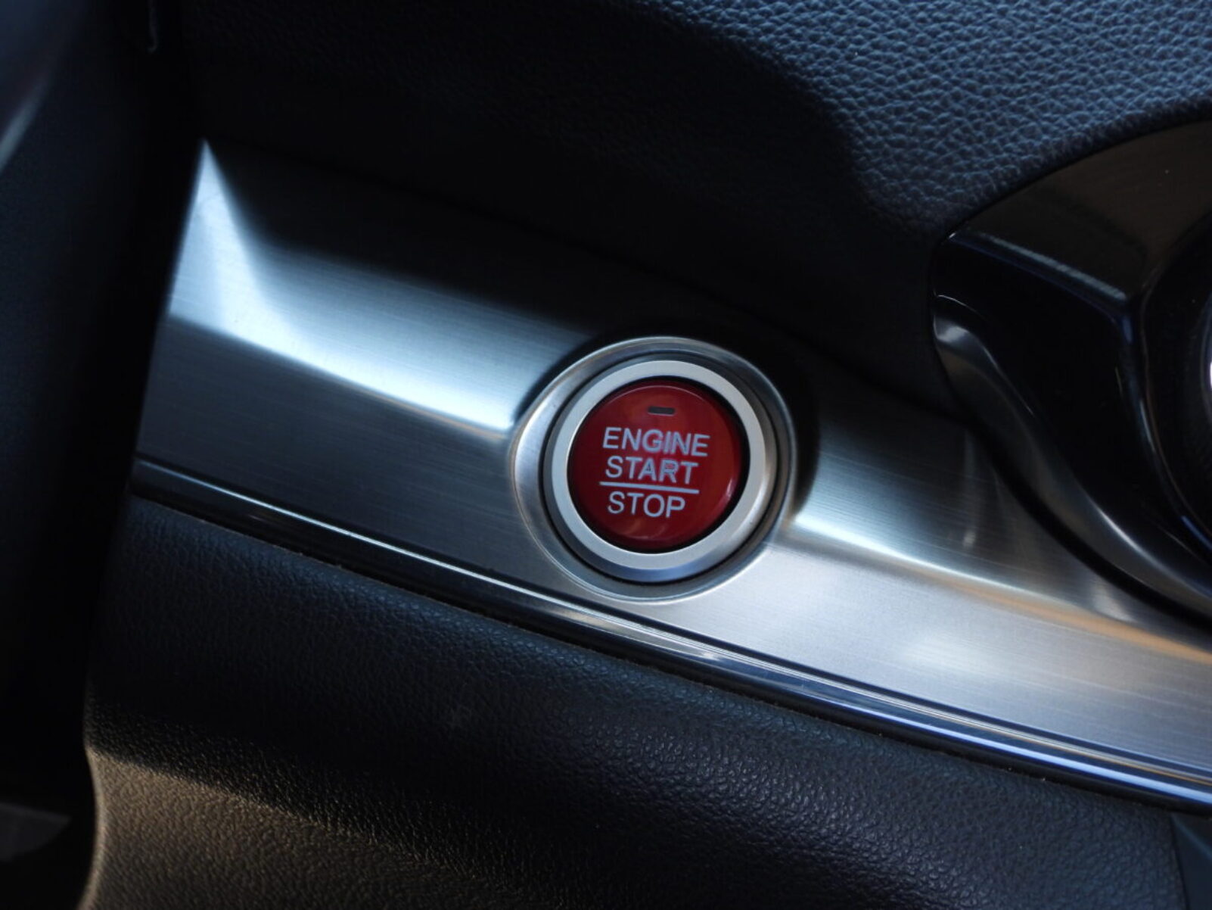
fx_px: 2801
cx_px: 606
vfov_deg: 18.4
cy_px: 455
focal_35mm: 80
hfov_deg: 24.4
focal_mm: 14.4
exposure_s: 1/60
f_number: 3.5
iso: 250
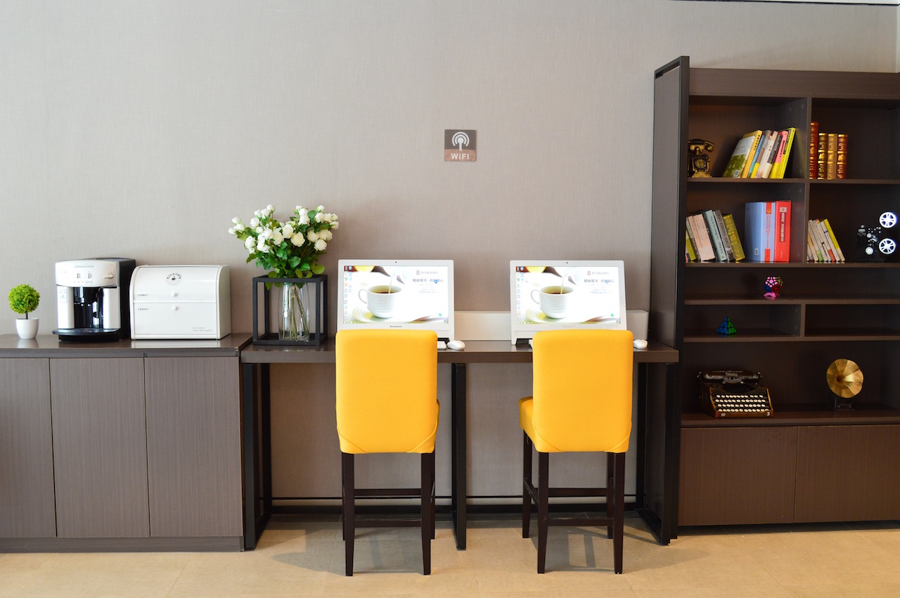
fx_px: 899
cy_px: 299
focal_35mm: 36
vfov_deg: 36.8
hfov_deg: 53.2
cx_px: 450
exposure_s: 1/15
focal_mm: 24
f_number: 6.3
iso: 560
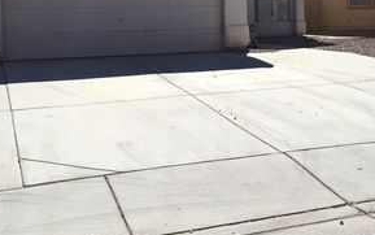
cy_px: 41
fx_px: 562
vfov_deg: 23.2
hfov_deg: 36.9
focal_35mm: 55
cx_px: 201
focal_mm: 4.12
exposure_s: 1/4115
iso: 40
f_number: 2.2
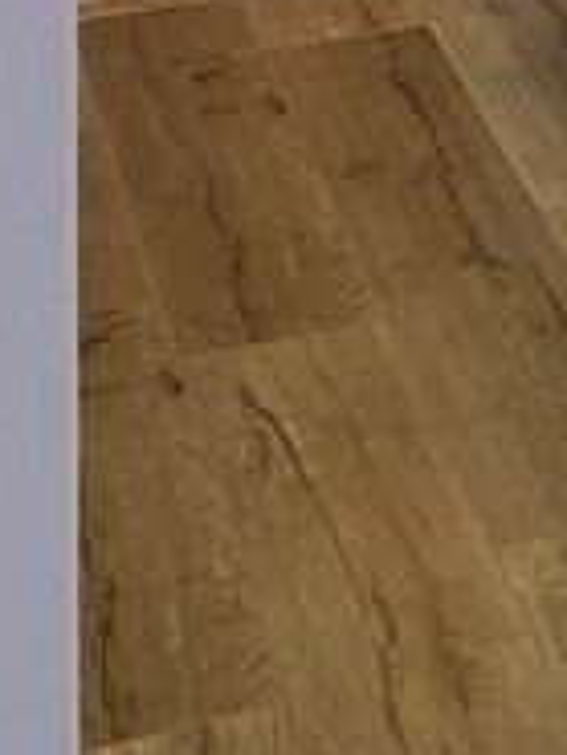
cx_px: 1383
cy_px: -898
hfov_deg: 9.2
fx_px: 3141
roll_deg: -3.1
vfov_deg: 11.8
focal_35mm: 144
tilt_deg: -4.1
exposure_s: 1/60
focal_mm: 4.25
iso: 100
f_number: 1.8
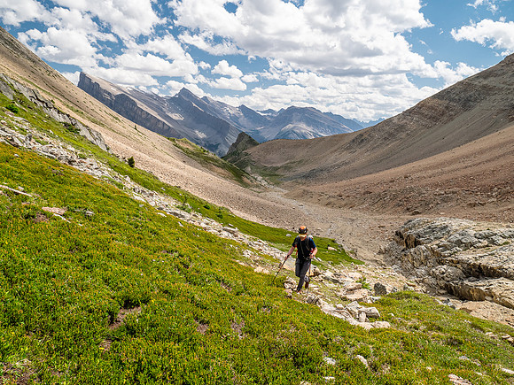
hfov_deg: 71.6
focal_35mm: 24
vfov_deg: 56.8
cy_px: 192
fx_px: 356
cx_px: 257
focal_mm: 12
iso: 200
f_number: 8
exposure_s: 1/160
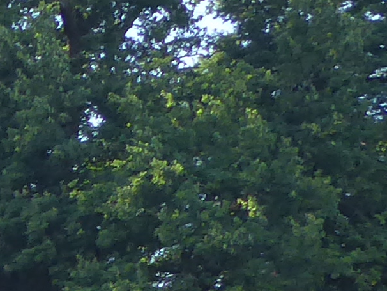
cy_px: 430
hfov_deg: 9.8
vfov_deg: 8.8
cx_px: -688
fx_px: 1845
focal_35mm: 165
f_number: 3.3
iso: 125
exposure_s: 1/400
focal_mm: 4.3
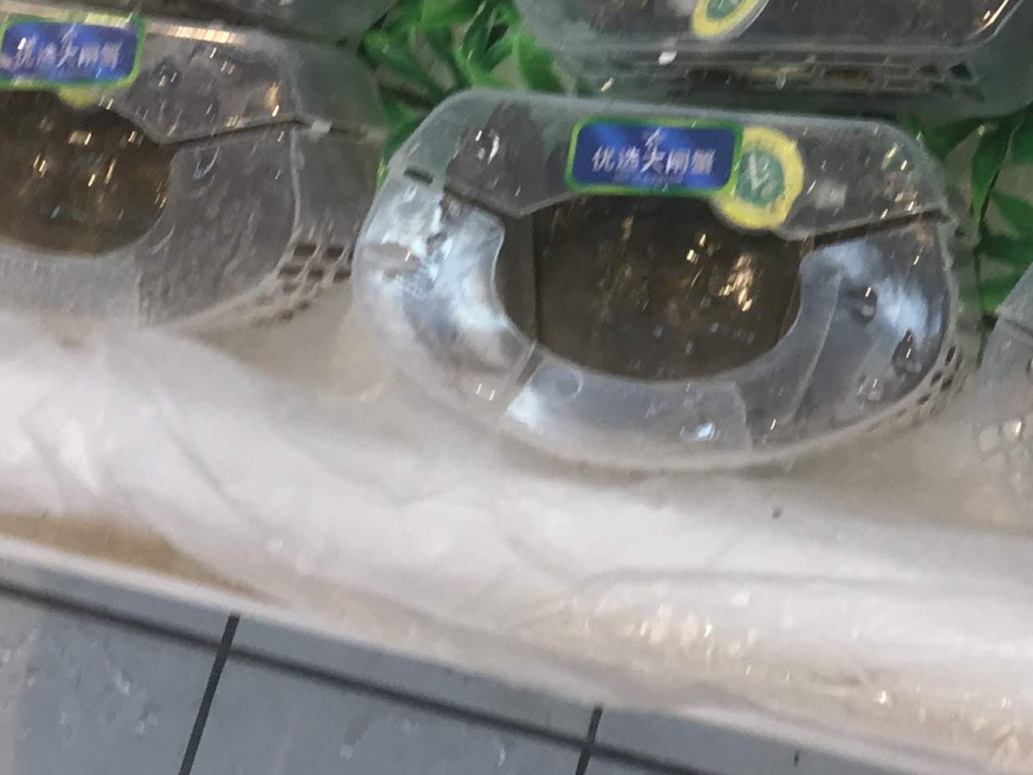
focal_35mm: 92
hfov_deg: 20.3
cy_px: -395
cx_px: 1147
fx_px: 2745
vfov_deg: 14.9
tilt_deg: -64.5
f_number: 2.2
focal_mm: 4.15
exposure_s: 1/50
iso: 32
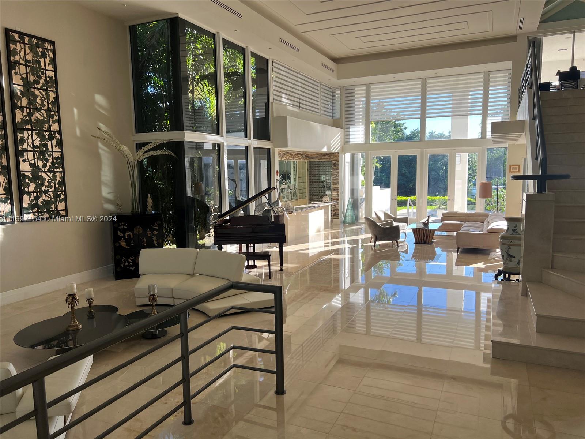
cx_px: 292
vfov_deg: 53.1
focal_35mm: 26
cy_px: 220
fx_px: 439
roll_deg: +1.2
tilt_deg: -6.3
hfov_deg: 67.3
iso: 40
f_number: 1.5
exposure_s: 1/157
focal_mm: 5.7
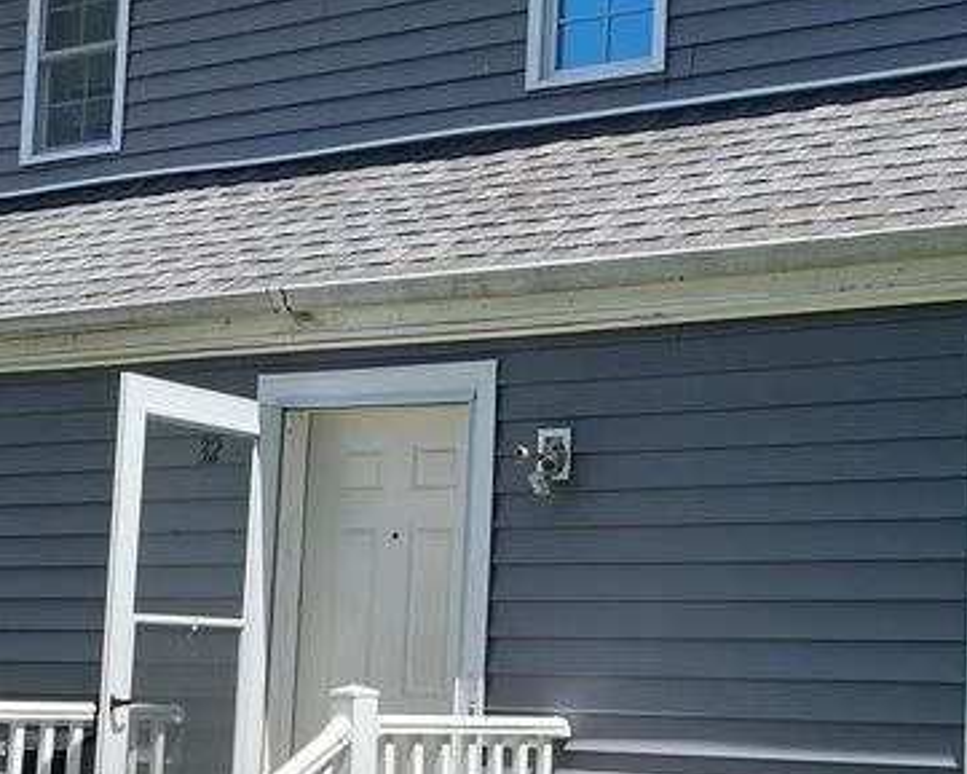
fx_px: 2061
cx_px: 812
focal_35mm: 72
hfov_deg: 25.8
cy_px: 463
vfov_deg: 21.2
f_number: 1.6
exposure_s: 1/1623
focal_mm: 5.1
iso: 50
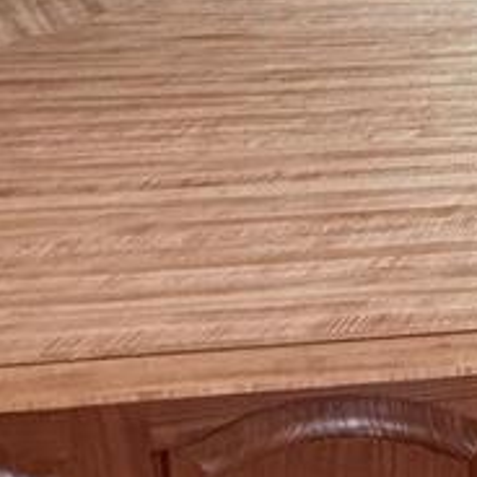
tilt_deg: -8.6
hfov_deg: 15.4
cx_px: 1115
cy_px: -241
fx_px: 1076
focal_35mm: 69
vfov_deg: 21.1
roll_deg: -0.9
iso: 500
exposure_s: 1/120
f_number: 2.2
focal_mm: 2.22
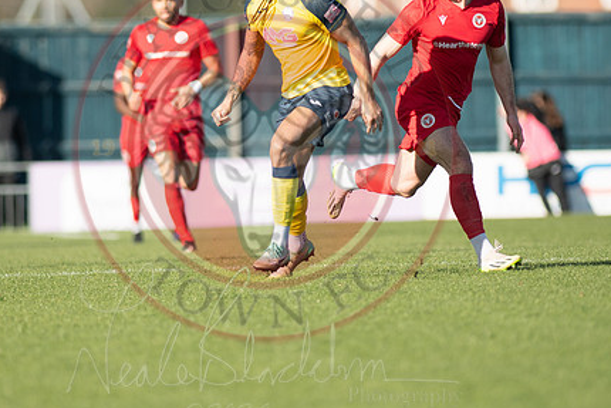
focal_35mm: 607
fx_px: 10305
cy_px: 168
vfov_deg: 2.3
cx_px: 247
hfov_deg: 3.4
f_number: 2.8
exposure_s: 1/3200
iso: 250
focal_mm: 300
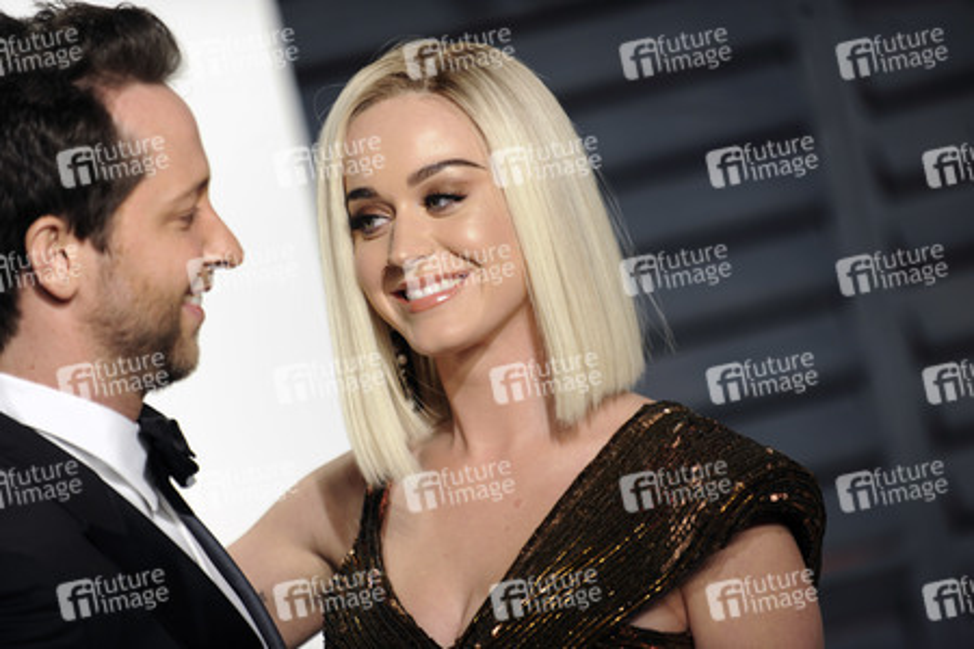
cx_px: 487
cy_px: 324
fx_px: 5411
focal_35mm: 200
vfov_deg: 6.9
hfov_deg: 10.3
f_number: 2.8
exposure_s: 1/400
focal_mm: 200
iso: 800
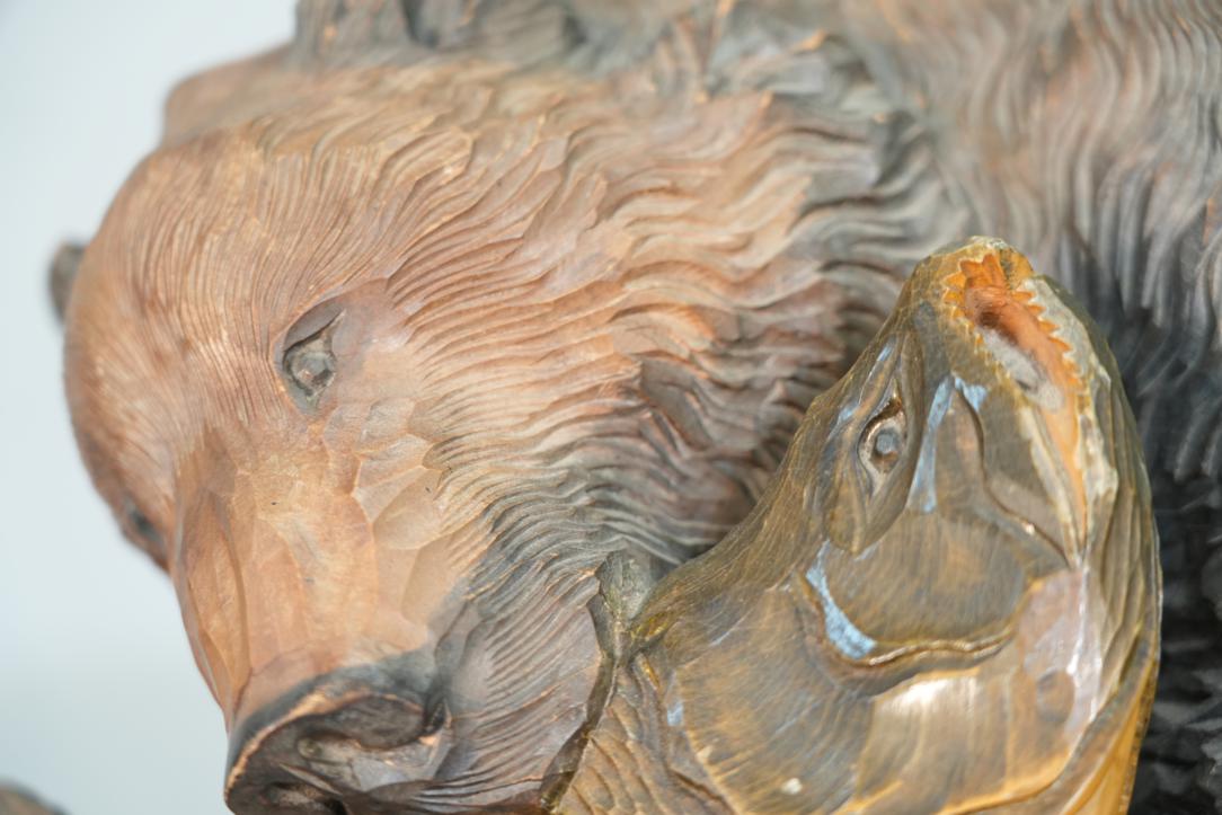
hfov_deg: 24.8
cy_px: 408
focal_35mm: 82
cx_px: 611
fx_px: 2784
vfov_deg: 16.7
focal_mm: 82
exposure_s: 1/100
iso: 1600
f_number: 4
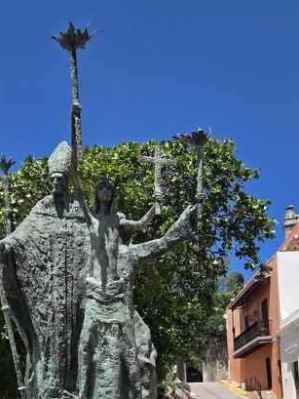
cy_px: 363
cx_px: 86
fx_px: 518
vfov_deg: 39.0
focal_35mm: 45
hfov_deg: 31.8
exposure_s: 1/2180
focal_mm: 5.4
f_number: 1.8
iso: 25
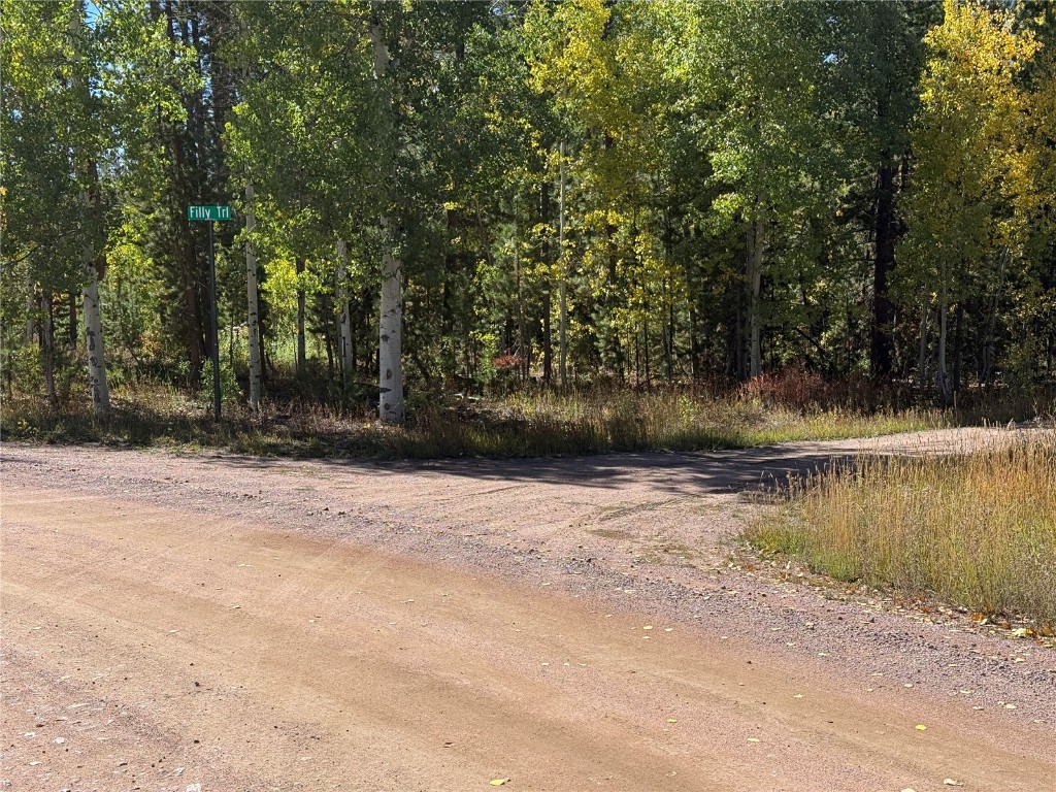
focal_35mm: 48
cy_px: 396
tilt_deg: -3.0
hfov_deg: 39.7
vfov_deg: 30.3
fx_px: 1464
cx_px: 528
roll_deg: +0.2
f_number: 1.78
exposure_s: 1/2865
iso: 64
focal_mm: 6.76
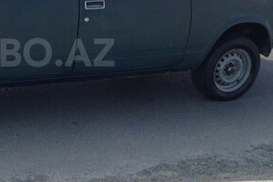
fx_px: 584
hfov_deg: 25.4
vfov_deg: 17.6
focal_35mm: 77
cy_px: 52
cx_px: 20
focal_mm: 4.12
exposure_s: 1/713
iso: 50
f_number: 2.4
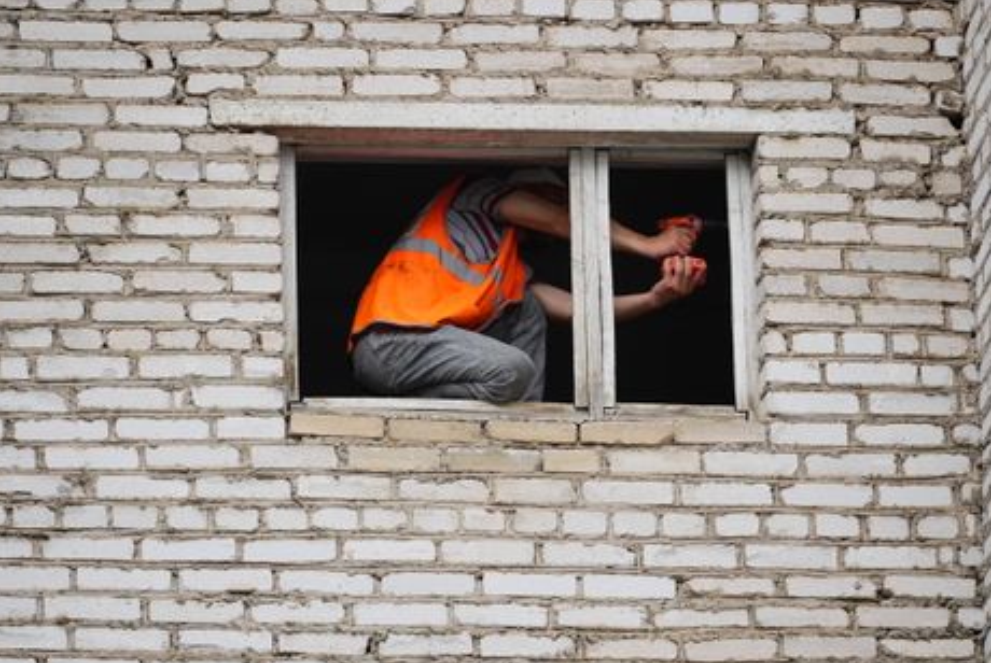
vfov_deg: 4.5
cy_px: 422
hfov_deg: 6.8
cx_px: 527
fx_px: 8351
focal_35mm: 303
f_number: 3.2
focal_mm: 200
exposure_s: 1/2500
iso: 400
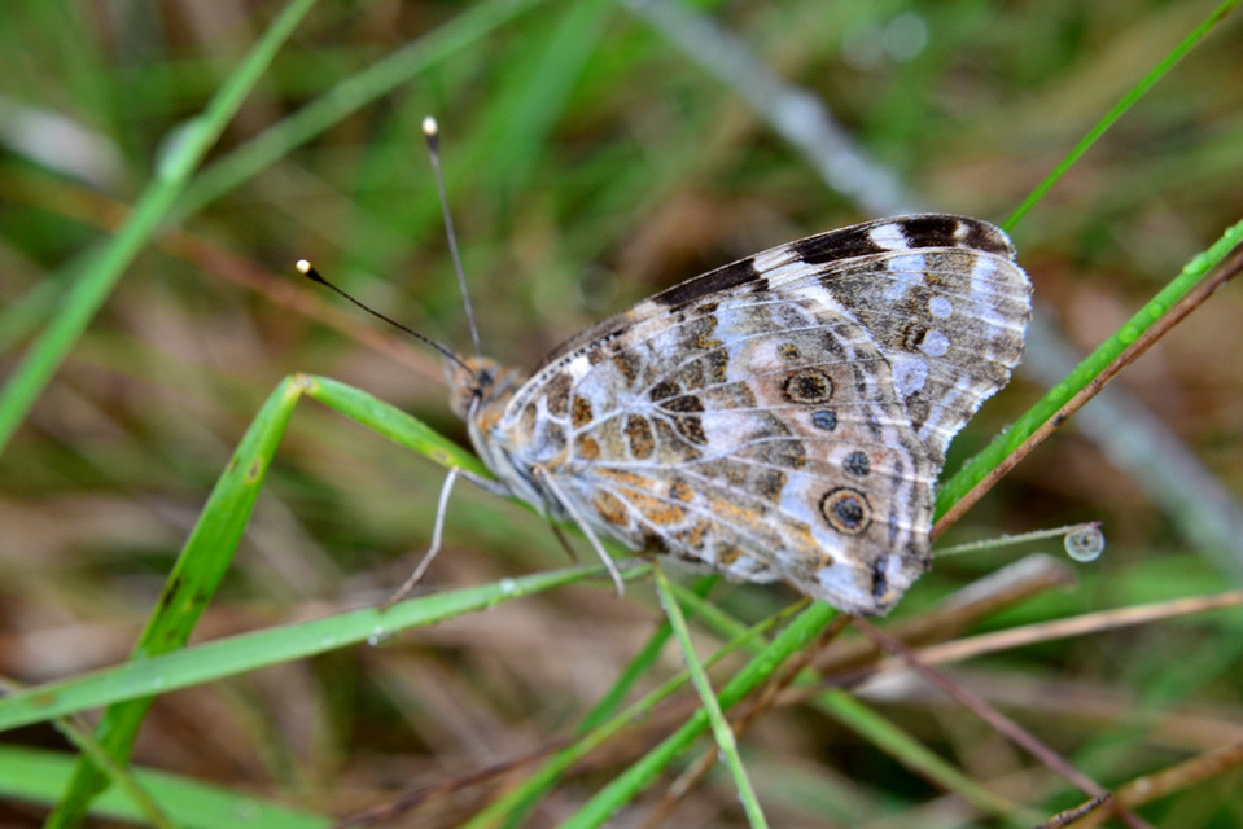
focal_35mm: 57
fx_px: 1969
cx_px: 622
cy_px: 414
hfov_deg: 35.0
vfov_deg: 23.8
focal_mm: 38
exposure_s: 1/80
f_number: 8
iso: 400
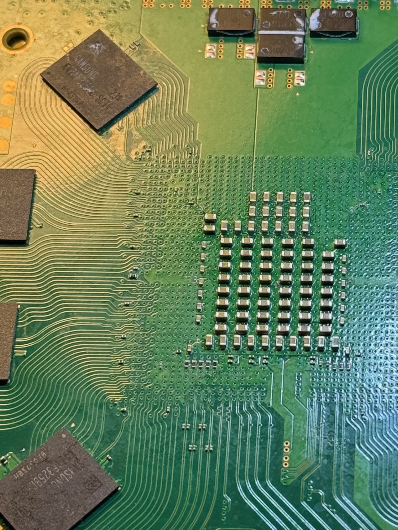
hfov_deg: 13.0
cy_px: 219
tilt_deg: -61.0
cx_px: 322
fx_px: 1732
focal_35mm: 113
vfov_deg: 17.4
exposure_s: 1/207
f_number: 1.78
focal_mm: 6.76
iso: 50
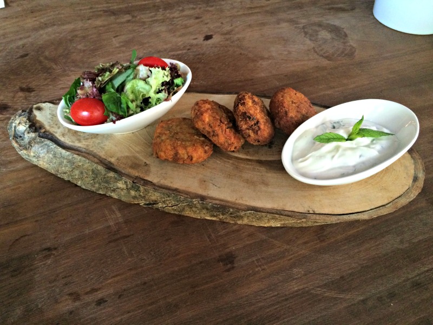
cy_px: 162
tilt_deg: -49.4
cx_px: 216
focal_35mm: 29
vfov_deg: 48.2
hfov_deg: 61.7
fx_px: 363
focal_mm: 4.15
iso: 250
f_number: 2.2
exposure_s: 1/30
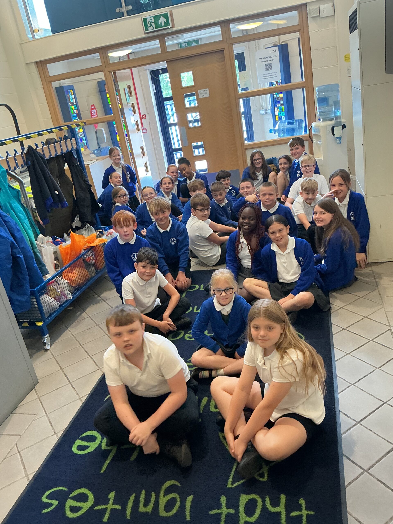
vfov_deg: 61.7
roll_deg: +10.9
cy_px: 262
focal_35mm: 29
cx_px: 196
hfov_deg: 48.2
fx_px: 439
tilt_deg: -21.4
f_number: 1.8
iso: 200
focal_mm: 3
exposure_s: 1/60
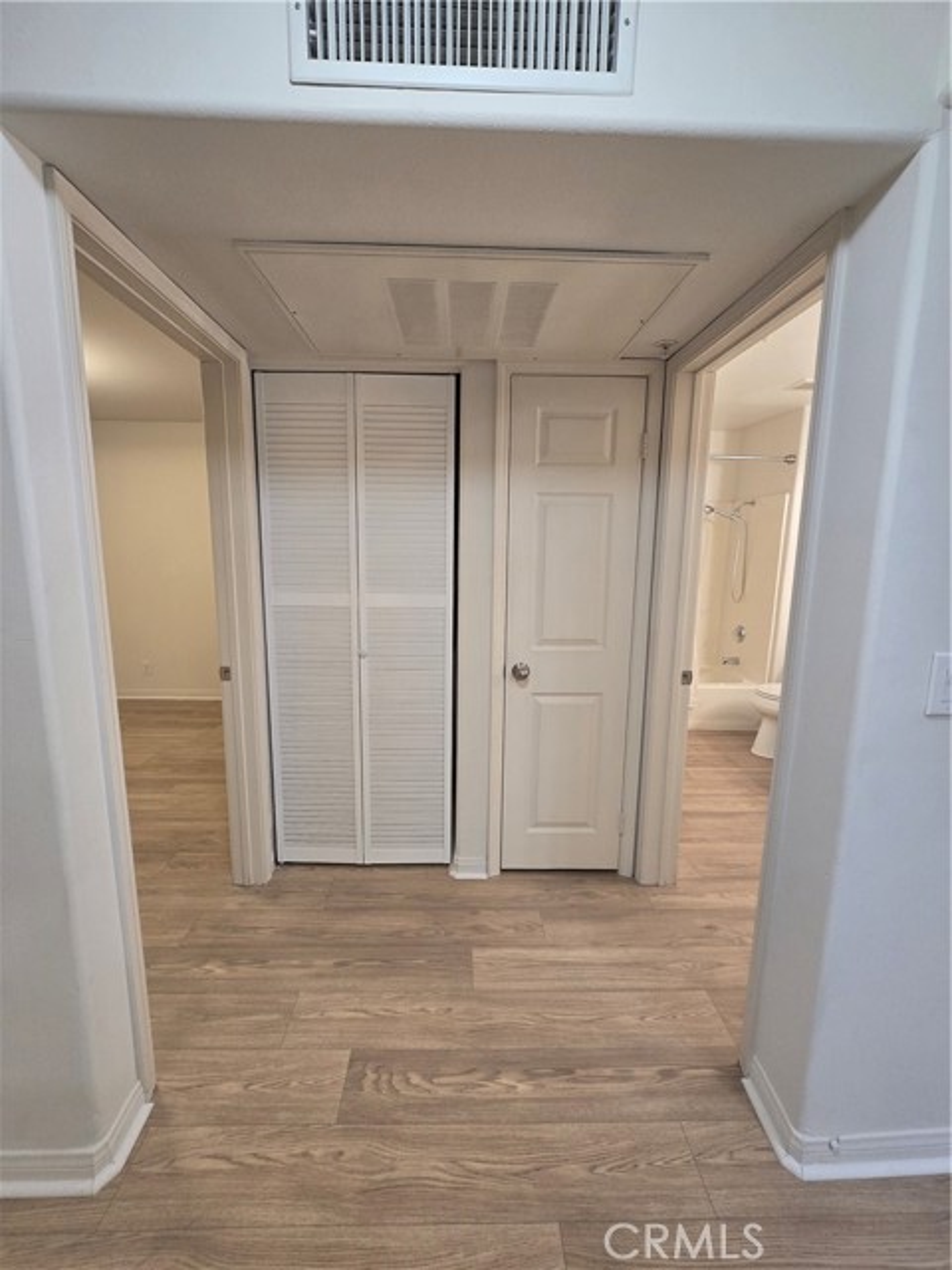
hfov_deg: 89.9
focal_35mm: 13
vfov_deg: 106.2
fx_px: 477
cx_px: 476
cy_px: 635
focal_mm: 2.2
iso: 200
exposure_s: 1/60
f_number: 2.2
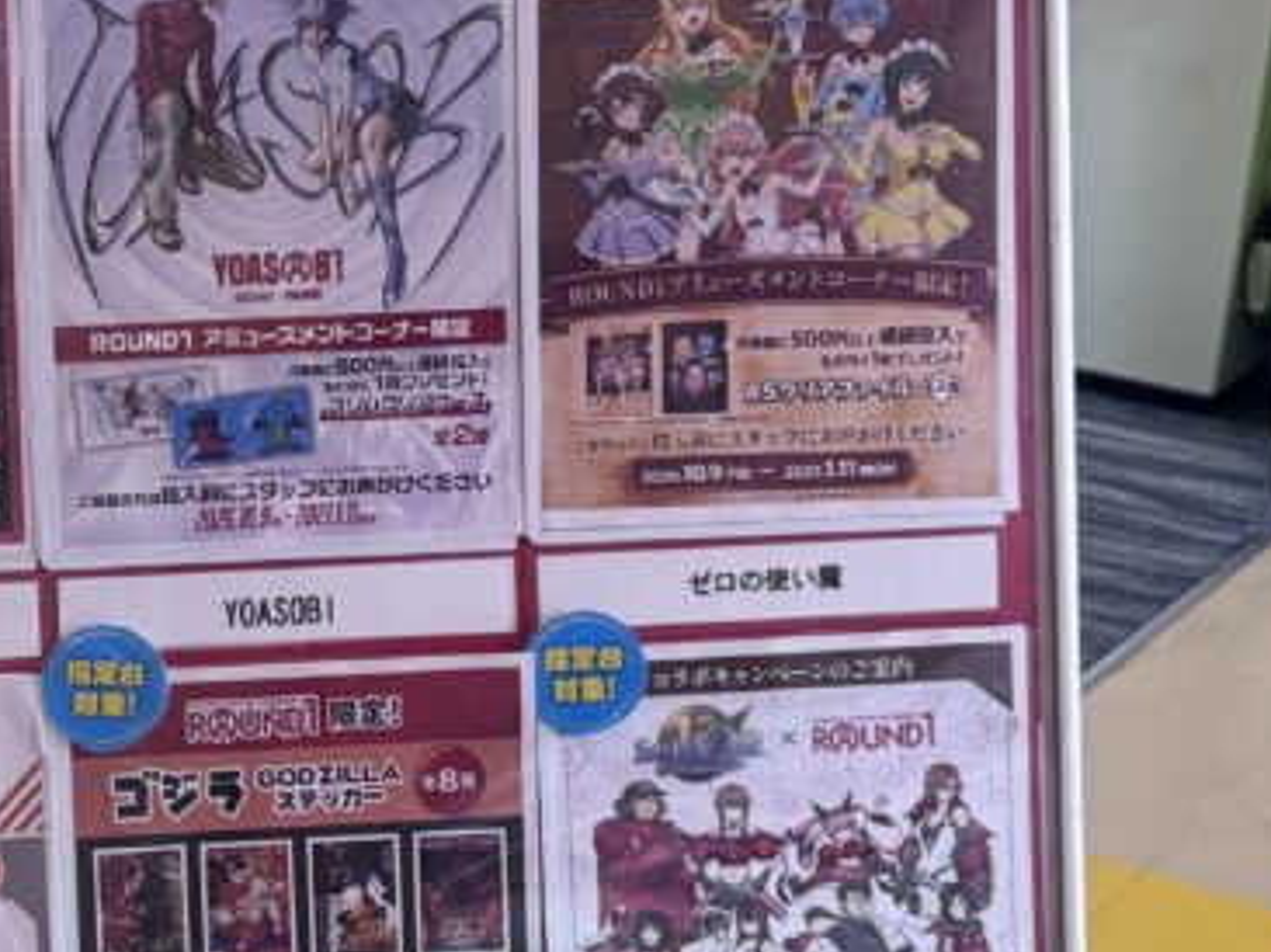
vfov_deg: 17.5
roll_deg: +1.8
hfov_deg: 21.9
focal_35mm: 84
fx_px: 3082
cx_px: -181
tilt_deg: -23.1
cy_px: 577
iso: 200
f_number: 1.78
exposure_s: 1/50
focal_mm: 6.76
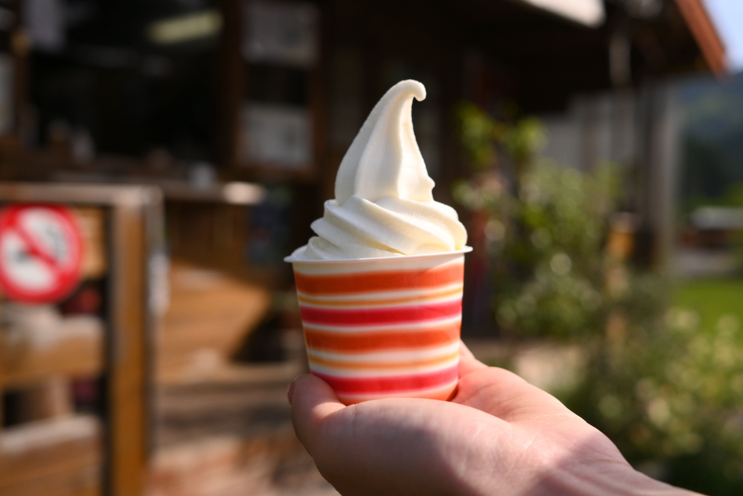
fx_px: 743
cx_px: 372
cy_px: 248
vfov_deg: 36.9
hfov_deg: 53.1
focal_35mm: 36
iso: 220
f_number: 3.2
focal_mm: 24
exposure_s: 1/4000
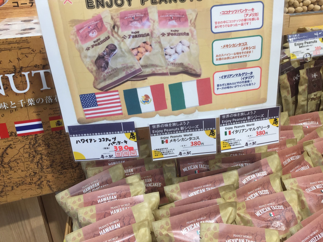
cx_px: 181
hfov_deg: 55.2
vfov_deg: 42.9
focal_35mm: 33
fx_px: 308
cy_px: 114
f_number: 2.2
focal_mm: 4.15
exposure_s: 1/60
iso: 32
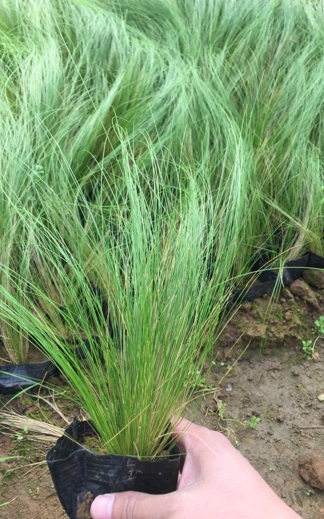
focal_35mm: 31
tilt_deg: -47.9
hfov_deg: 40.6
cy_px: 258
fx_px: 438
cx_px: 161
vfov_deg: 61.2
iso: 32
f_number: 2.2
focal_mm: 4.15
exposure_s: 1/227
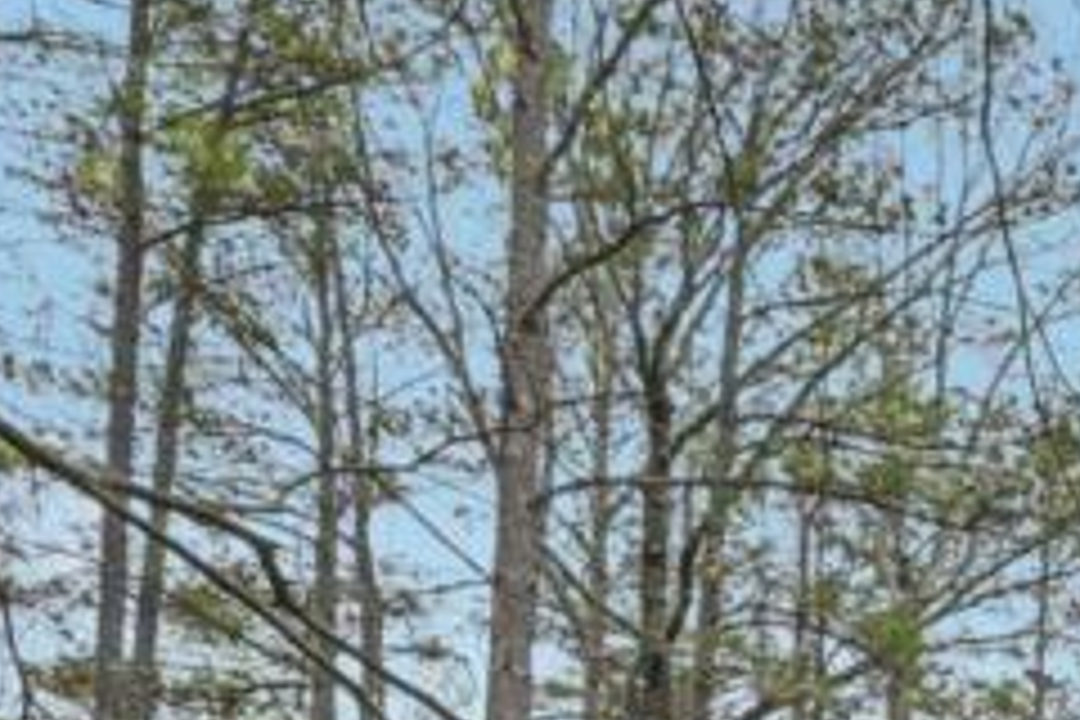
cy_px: 1570
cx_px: 2506
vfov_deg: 14.7
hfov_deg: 15.9
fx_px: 2100
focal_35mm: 70
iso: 100
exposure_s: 1/250
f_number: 8
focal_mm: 14
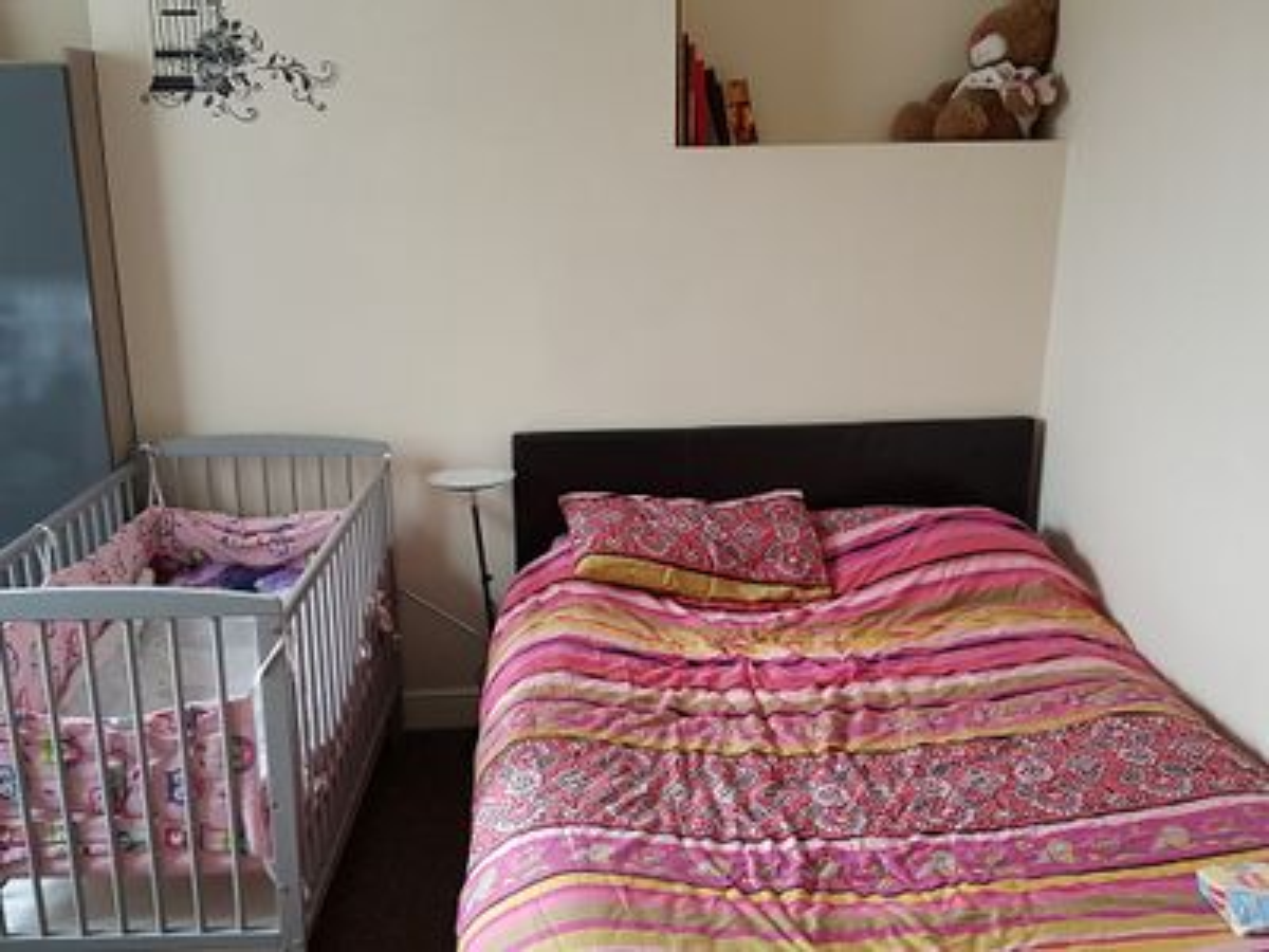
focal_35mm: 26
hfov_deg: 67.3
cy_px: 476
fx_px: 953
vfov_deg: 53.1
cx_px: 634
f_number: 1.7
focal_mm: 4.2
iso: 200
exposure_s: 1/40
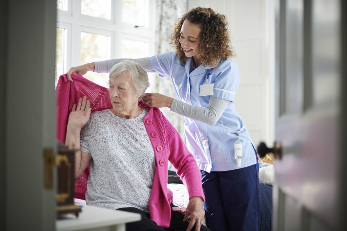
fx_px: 482
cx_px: 174
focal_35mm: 50
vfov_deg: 27.0
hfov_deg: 39.6
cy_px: 116
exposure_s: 1/100
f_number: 1.8
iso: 320
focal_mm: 50
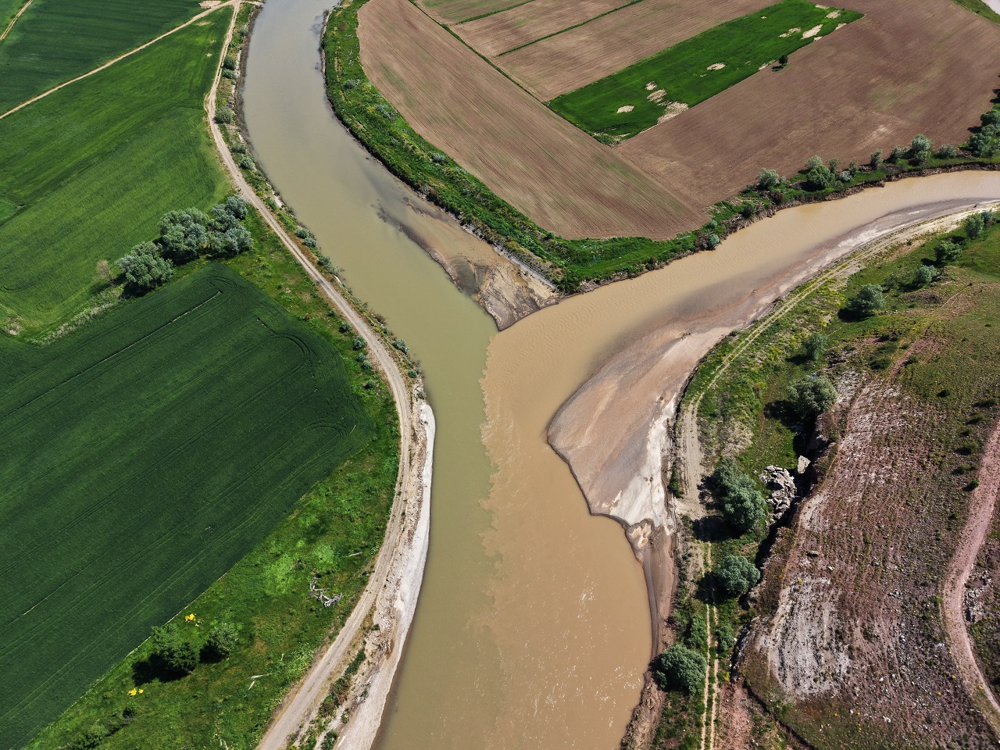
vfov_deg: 56.8
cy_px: 375
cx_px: 500
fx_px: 693
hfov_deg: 71.6
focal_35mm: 24
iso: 100
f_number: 1.8
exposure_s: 1/80
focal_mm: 8.67
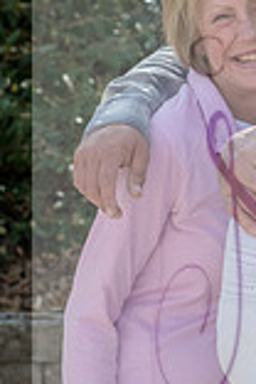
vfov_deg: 5.6
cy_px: 196
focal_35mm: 371
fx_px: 3957
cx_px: 478
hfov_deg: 3.7
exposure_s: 1/800
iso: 400
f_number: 9
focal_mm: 100
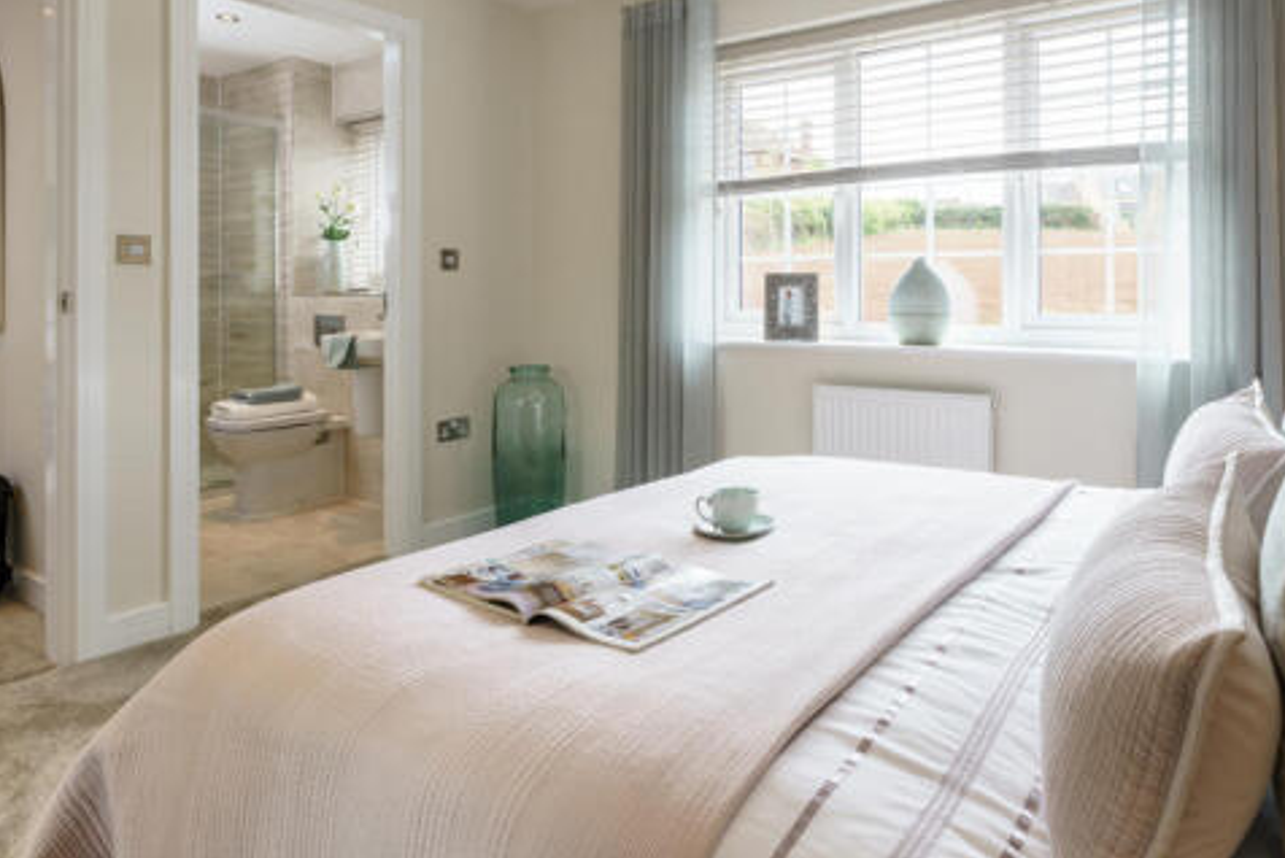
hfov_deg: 77.7
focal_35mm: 22
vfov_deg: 56.4
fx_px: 786
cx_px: 768
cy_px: 306
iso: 160
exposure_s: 1/15
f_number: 7.1
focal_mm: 16
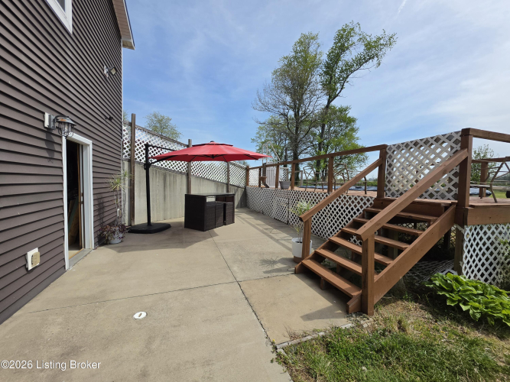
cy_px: 191
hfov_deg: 106.2
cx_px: 255
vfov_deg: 89.9
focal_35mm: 13
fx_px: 191
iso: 32
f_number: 1.9
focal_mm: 2.2
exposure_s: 1/2043
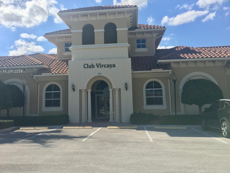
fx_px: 233
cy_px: 72
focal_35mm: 35
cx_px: 106
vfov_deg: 40.6
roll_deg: +0.5
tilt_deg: +8.3
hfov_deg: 52.6
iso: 25
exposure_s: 1/1709
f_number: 2.2
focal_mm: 4.15
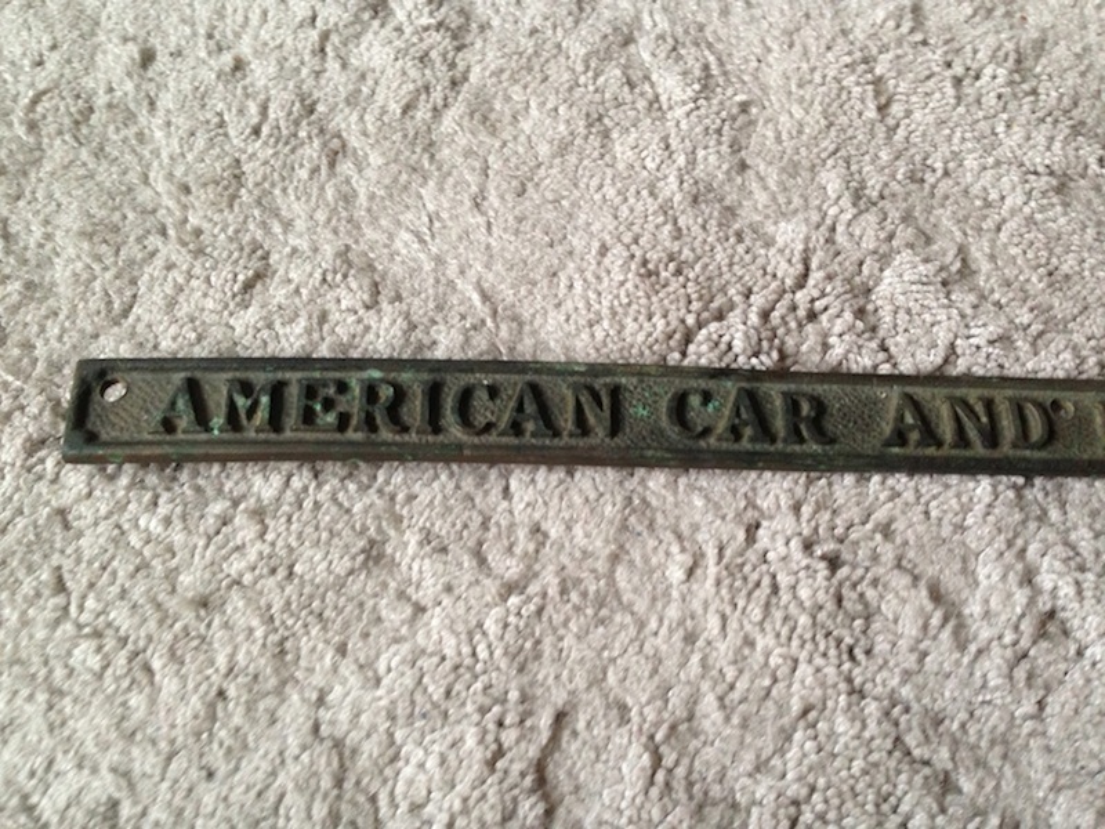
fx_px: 1053
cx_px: 552
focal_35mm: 33
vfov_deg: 42.9
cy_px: 414
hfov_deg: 55.4
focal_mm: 4.12
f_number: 2.4
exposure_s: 1/20
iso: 125
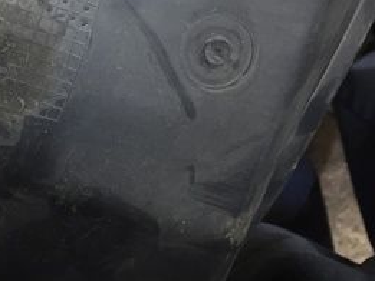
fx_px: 770
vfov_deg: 19.6
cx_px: 30
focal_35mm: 71
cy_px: -47
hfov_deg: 26.4
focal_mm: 4.15
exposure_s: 1/33
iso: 125
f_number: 2.2
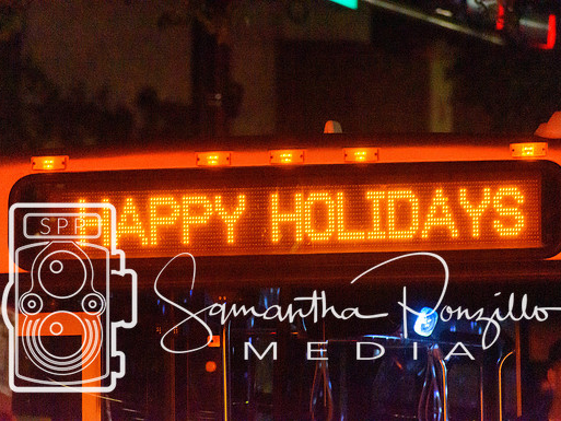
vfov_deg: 3.0
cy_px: 210
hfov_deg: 4.1
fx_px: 7927
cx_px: 293
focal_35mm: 489
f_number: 6.3
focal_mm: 300
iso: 12800
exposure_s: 1/400
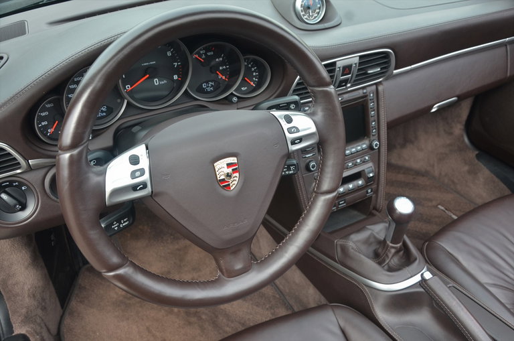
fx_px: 470
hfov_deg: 57.3
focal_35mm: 33
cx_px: 257
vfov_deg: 39.8
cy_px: 170
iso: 500
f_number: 5.6
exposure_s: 1/125
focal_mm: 22
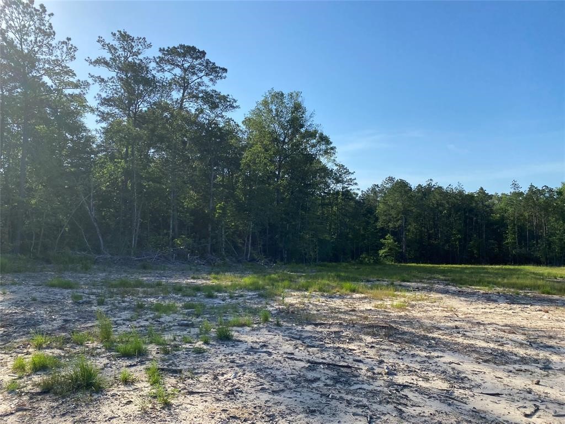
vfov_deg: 53.1
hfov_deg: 67.3
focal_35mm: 26
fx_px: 424
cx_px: 282
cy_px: 212
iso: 32
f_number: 1.8
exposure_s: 1/2817
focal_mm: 4.25
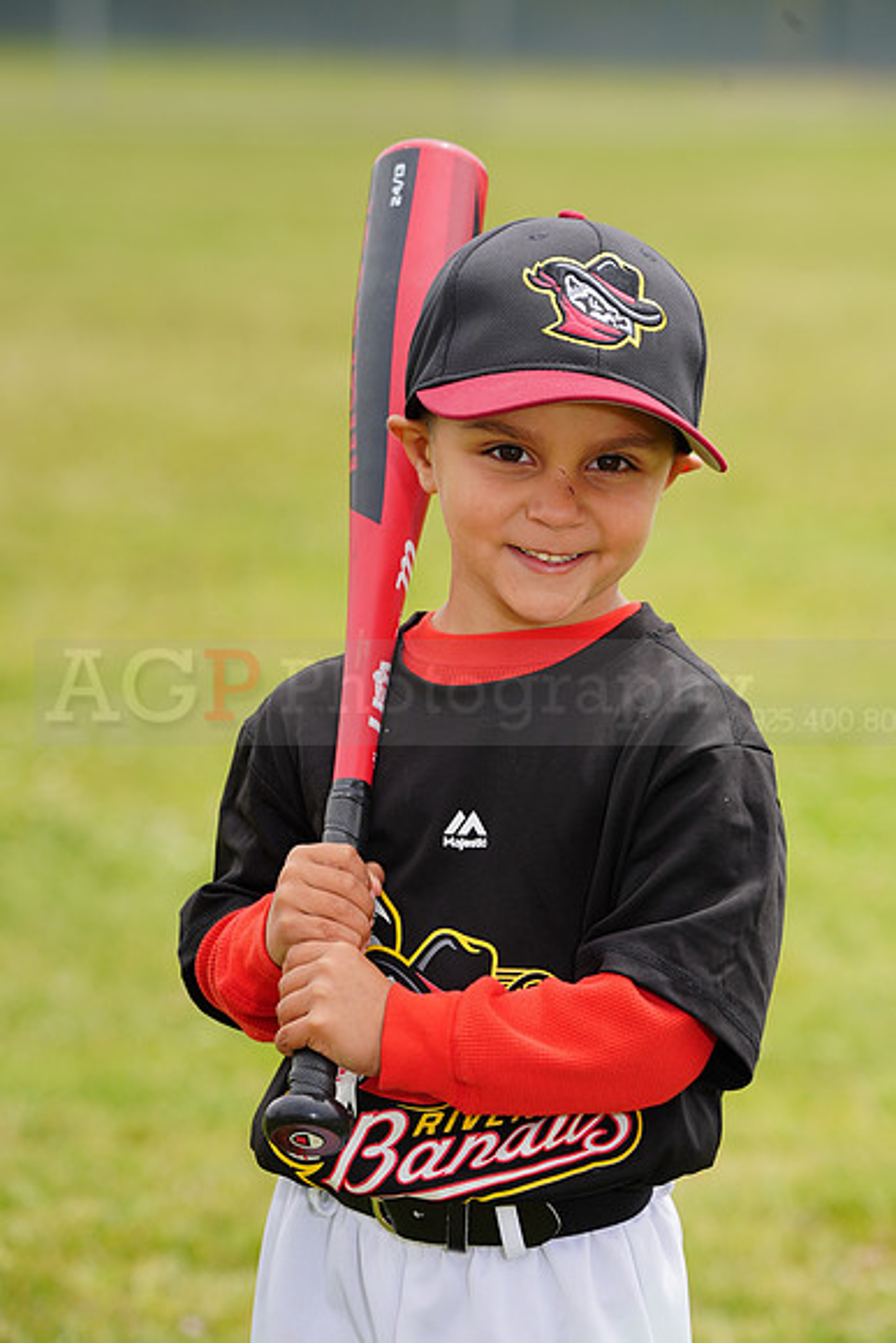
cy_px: 672
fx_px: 10222
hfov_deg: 5.0
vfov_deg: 7.5
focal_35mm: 274
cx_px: 448
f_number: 8
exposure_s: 1/250
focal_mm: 274
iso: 100
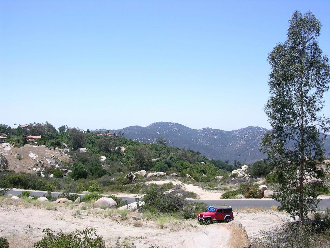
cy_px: 124
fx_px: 334
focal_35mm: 35
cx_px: 165
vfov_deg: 40.7
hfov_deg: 52.6
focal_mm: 8.9
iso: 50
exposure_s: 1/154
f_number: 8
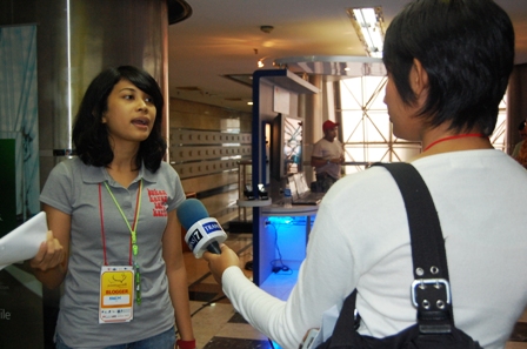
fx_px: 526
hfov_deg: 53.2
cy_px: 174
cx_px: 264
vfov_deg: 36.7
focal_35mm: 36
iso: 800
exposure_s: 1/60
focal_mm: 24
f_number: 4
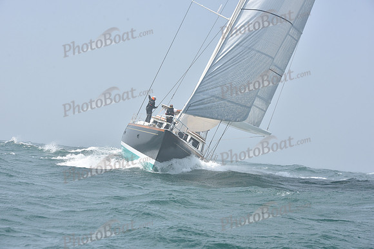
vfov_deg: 12.5
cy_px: 124
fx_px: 1143
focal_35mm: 110
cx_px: 187
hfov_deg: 18.6
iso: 320
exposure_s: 1/800
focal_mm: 110
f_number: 10
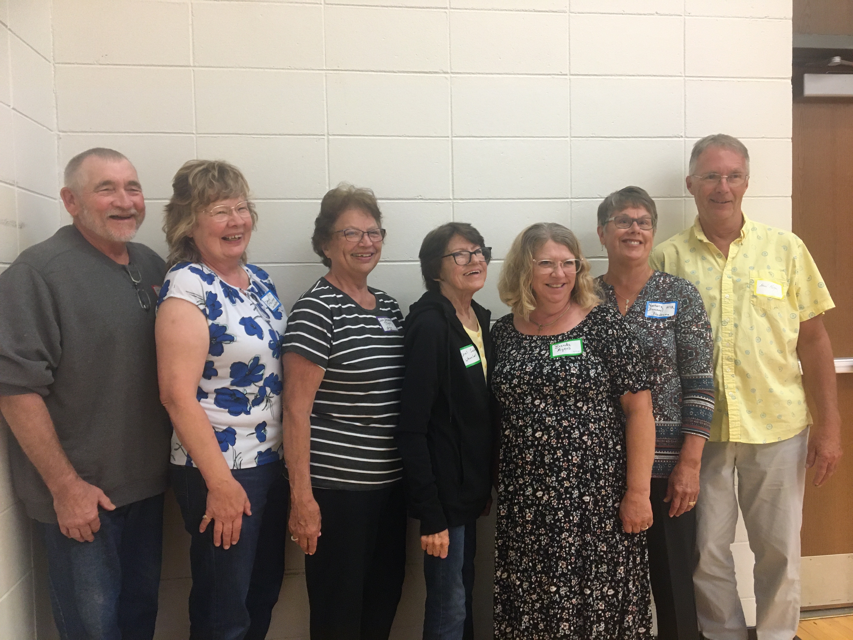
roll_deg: +1.0
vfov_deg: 48.2
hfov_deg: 61.7
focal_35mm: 29
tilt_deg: -4.0
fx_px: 715
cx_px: 426
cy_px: 320
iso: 160
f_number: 2.2
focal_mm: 4.15
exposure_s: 1/30
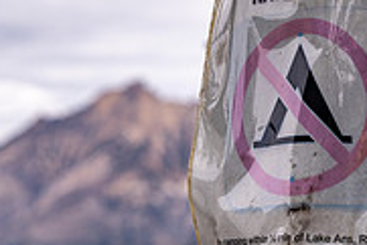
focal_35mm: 154
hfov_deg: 13.3
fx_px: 1571
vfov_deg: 8.9
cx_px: 237
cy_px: 84
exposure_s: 1/1250
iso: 100
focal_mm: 48
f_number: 4.5
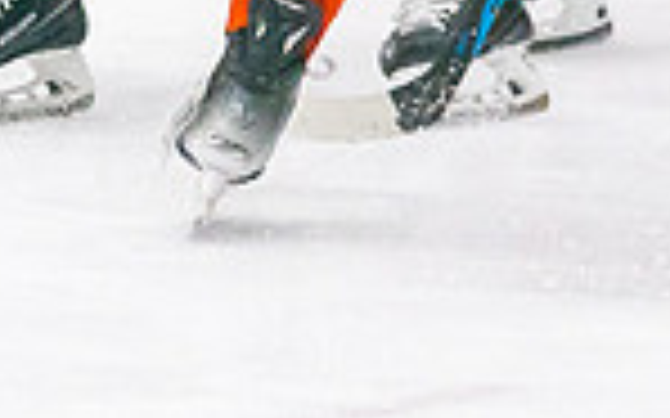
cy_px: -276
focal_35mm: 678
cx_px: 502
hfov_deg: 3.1
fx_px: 12375
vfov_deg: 1.9
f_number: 2.8
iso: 3200
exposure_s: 1/1250
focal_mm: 87
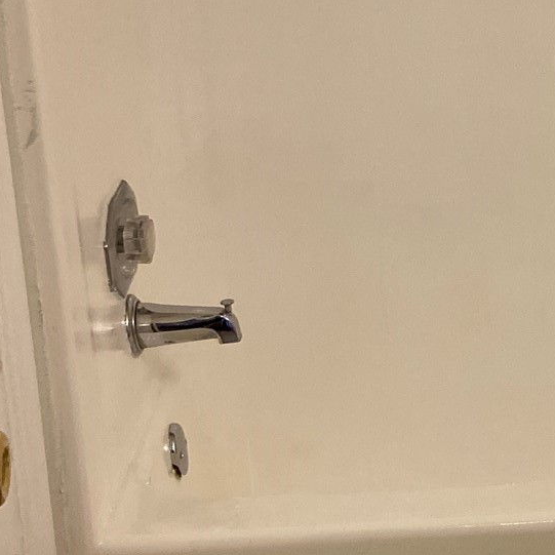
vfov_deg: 19.9
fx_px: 1578
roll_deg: -2.4
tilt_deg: -19.6
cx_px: 751
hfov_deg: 18.4
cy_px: 228
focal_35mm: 87
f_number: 1.8
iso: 125
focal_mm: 4.25
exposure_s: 1/120
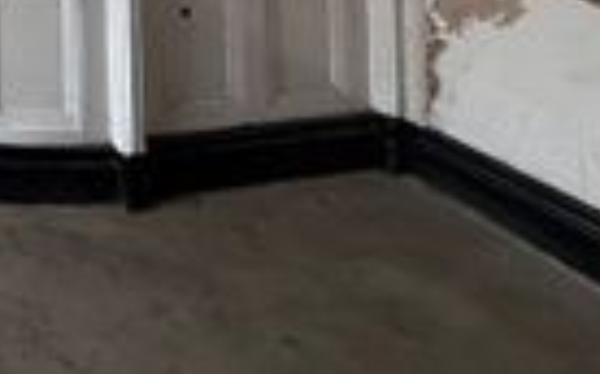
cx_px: -222
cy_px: -274
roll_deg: +1.9
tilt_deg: -1.9
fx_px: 703
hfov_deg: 32.0
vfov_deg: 21.4
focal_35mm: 43
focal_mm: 2.22
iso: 100
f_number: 2.2
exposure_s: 1/100
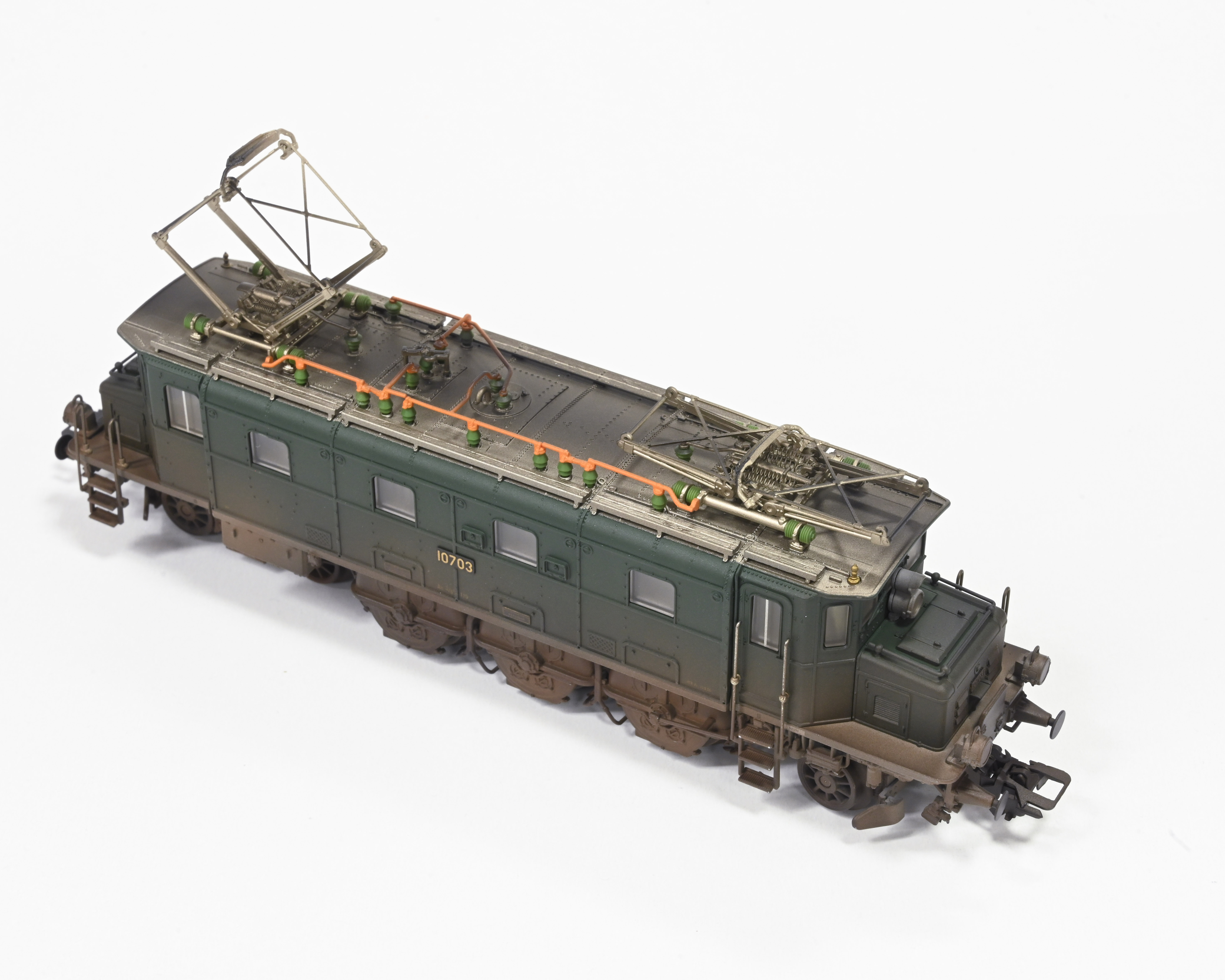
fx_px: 2502
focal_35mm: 69
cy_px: 488
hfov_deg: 27.5
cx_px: 609
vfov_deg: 22.2
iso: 640
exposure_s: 1/1.6
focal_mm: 61
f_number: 22
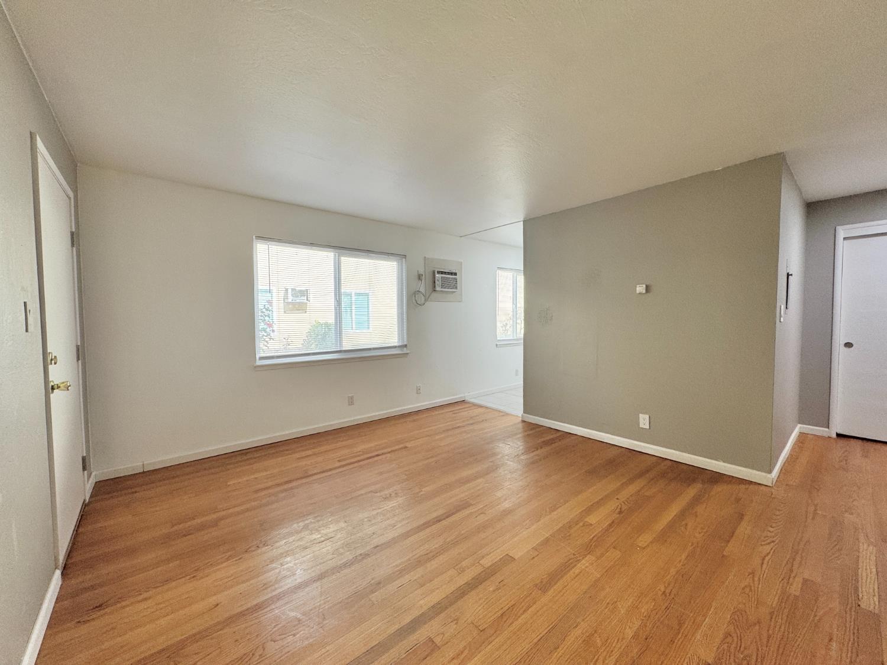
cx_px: 444
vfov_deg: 85.7
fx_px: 359
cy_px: 332
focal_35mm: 14
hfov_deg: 102.1
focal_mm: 2.22
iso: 64
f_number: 2.2
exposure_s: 1/120
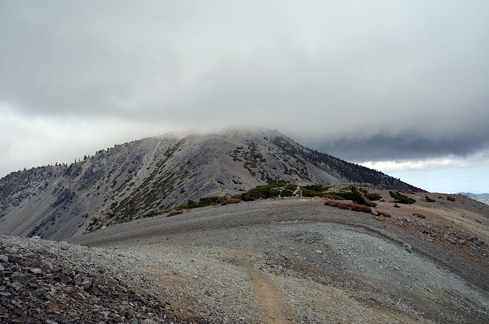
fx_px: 407
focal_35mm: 30
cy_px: 162
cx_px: 244
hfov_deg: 62.0
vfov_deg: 43.4
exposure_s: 1/320
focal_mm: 20
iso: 100
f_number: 7.1
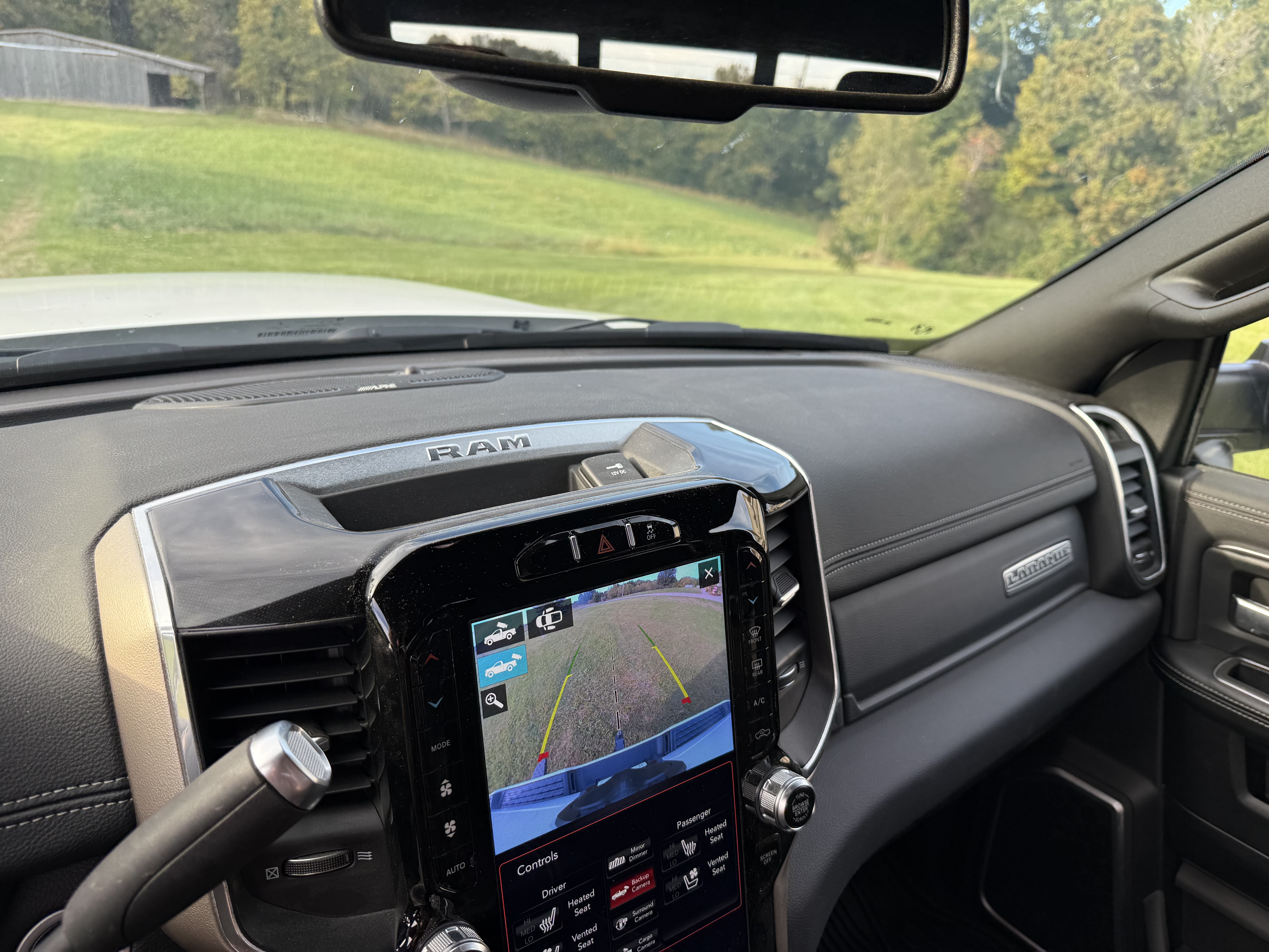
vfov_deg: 56.8
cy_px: 476
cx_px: 634
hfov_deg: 71.6
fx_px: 880
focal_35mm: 24
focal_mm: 6.76
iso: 80
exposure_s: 1/297
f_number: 1.78
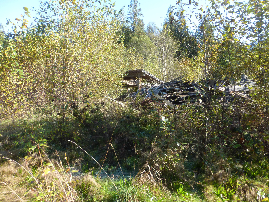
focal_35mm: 25
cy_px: 101
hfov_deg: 69.4
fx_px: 194
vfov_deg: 54.9
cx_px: 134
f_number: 4
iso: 200
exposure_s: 1/250
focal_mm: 4.3
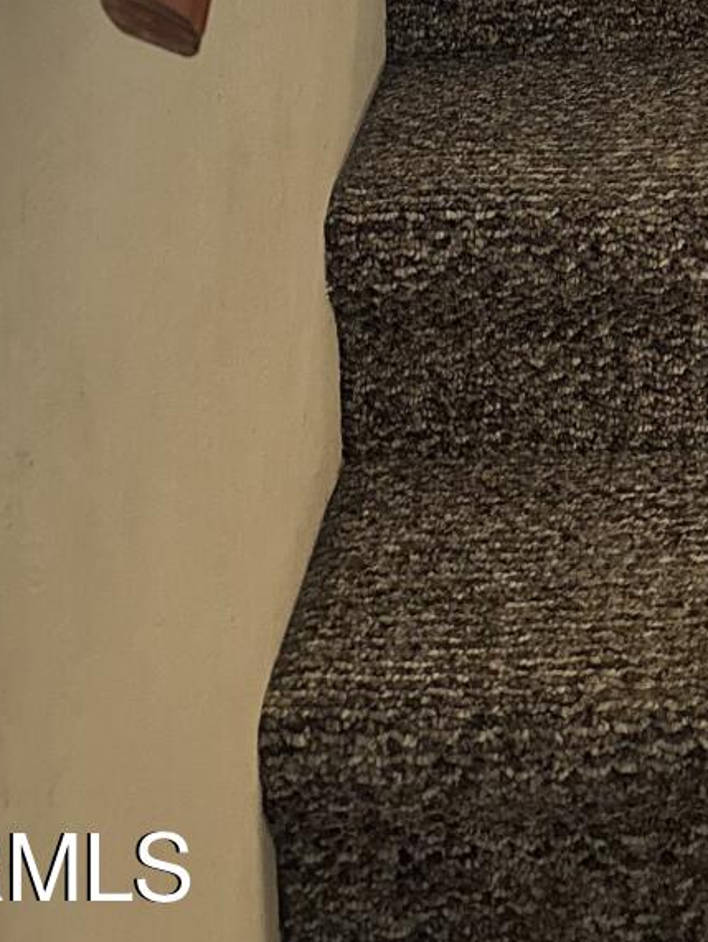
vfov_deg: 19.1
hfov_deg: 16.8
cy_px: -630
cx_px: 875
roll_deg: +0.4
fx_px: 2288
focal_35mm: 84
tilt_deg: -2.6
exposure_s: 1/60
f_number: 1.78
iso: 800
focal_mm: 6.86
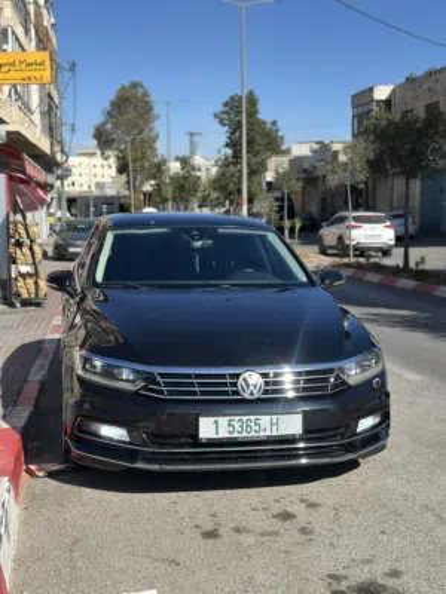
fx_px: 825
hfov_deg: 30.3
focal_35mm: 48
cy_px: 297
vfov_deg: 39.7
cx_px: 223
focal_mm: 6.86
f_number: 1.78
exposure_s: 1/2532
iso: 100
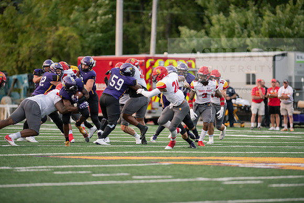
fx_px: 2534
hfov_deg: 6.9
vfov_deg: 4.6
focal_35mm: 300
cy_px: 102
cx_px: 152
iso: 1600
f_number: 2.8
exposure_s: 1/1000
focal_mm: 300
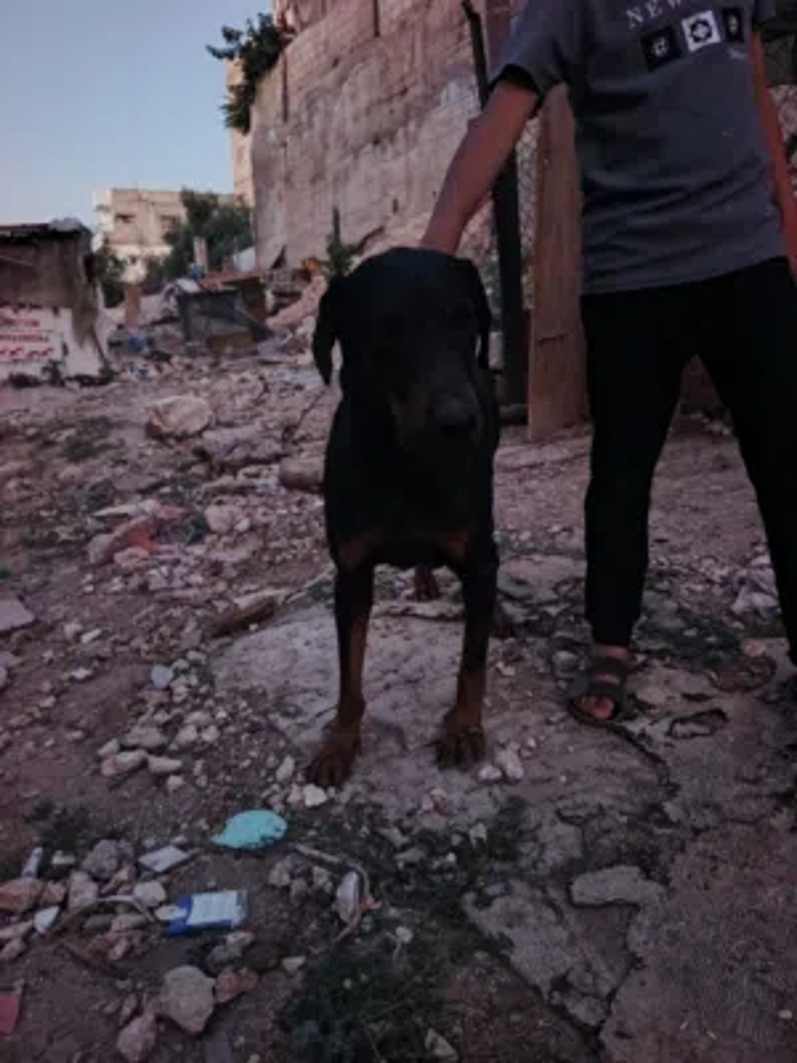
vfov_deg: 73.9
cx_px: 398
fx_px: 706
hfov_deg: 58.9
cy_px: 532
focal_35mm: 23
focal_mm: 5.25
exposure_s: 1/14.3
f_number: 1.7
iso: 8396
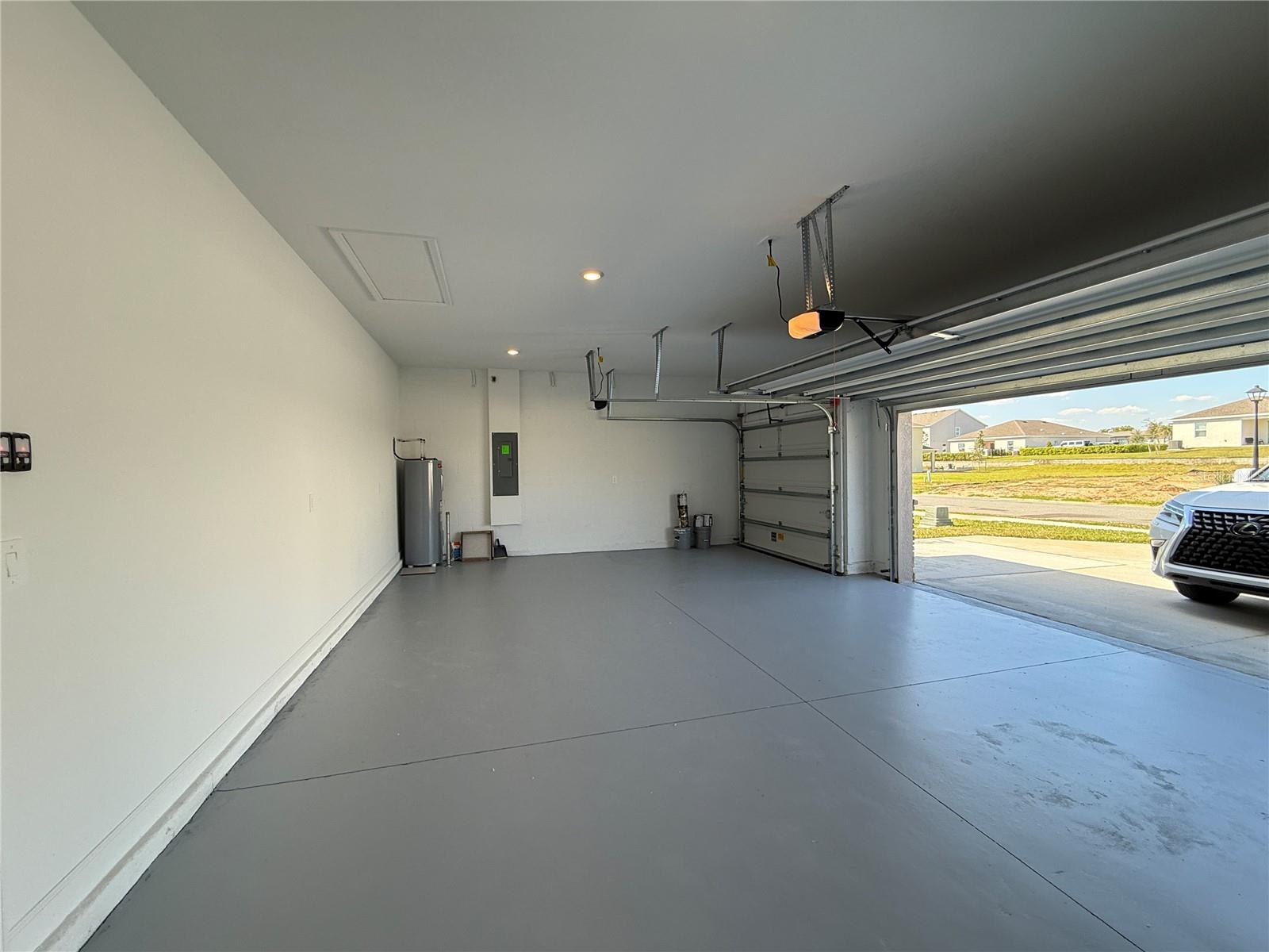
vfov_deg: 85.7
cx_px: 634
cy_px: 476
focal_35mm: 14
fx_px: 513
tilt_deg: -0.5
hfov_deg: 102.1
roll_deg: +1.1
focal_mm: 2.22
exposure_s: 1/207
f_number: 2.2
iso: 64
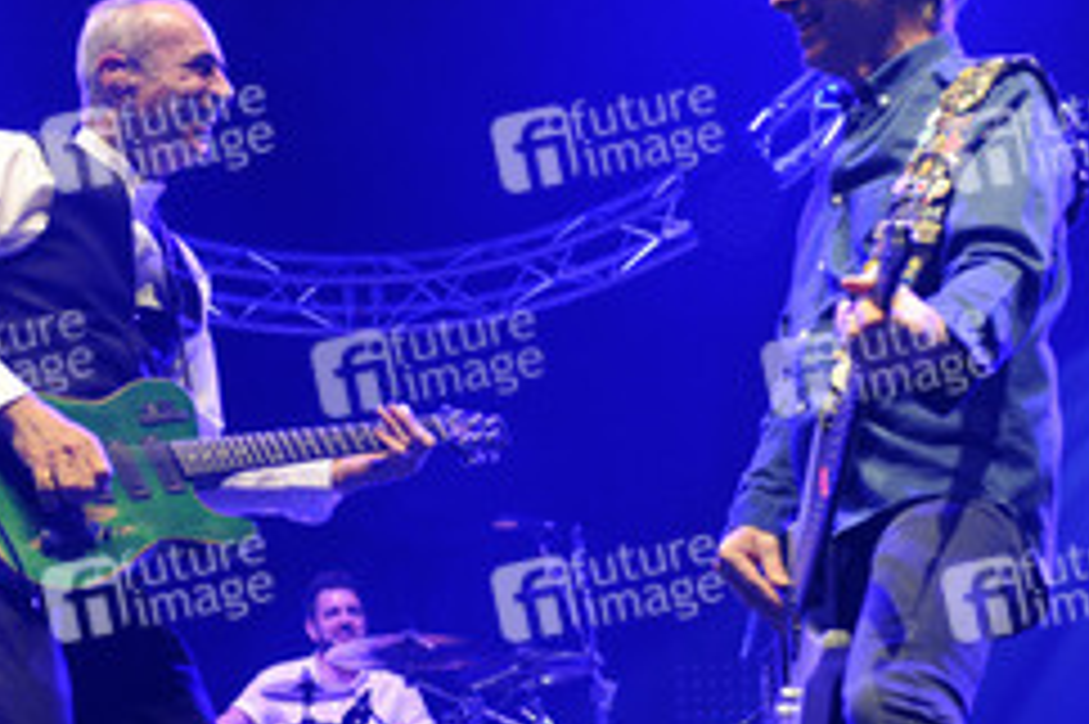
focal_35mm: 84
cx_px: 488
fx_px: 2539
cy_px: 477
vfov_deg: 16.2
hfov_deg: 24.2
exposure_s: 1/320
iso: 2500
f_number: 3.2
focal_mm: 45
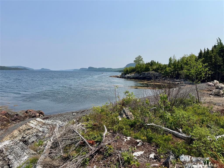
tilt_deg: -4.5
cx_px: 112
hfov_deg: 71.6
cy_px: 84
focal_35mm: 24
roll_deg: -1.0
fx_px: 155
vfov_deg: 56.8
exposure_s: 1/8130
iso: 80
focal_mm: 6.76
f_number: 1.78
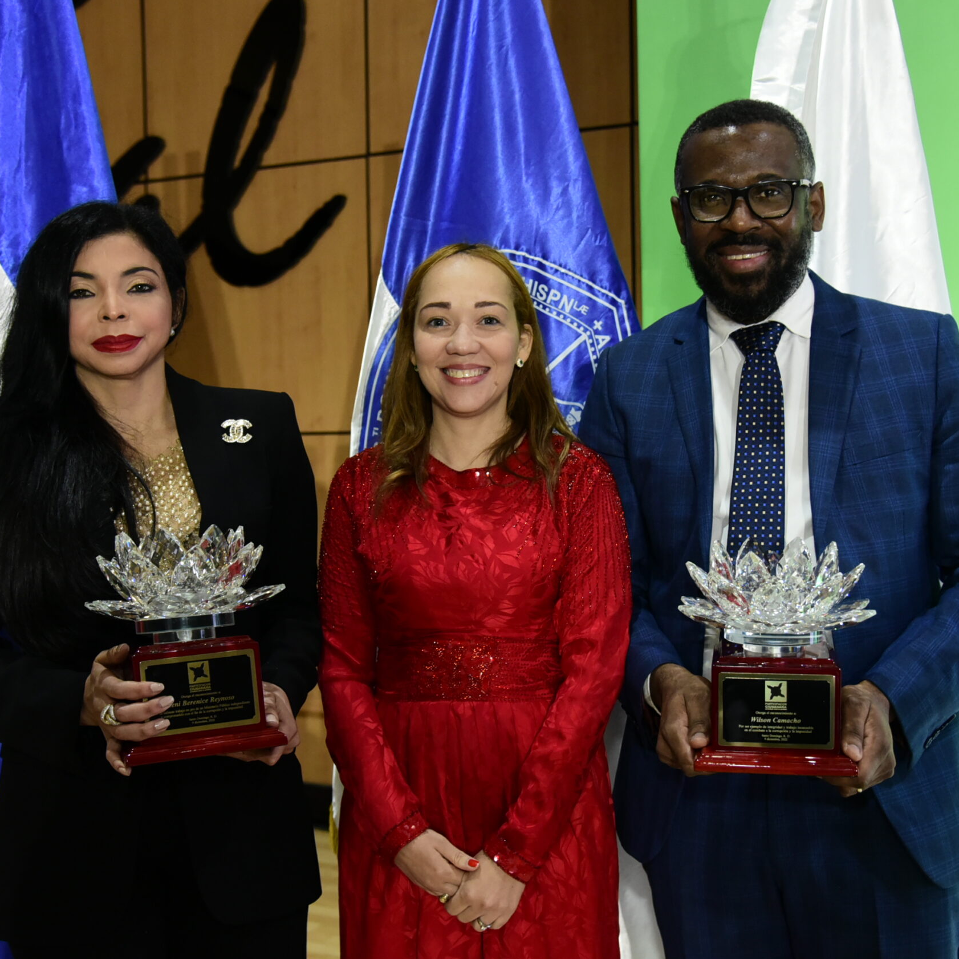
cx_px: 452
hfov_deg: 38.3
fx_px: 1379
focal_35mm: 44
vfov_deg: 38.3
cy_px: 487
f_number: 4
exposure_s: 1/60
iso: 3200
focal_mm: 34
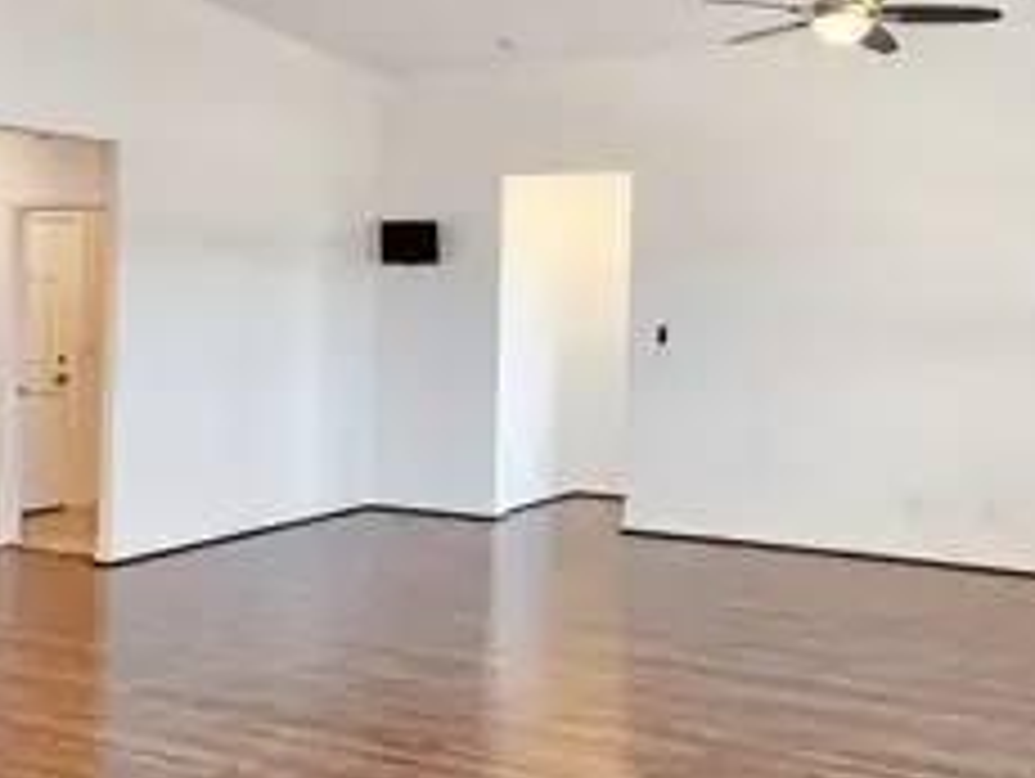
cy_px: 274
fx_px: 1197
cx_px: 742
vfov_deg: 35.7
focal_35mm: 40
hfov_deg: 45.5
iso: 160
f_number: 1.8
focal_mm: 6.4
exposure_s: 1/120
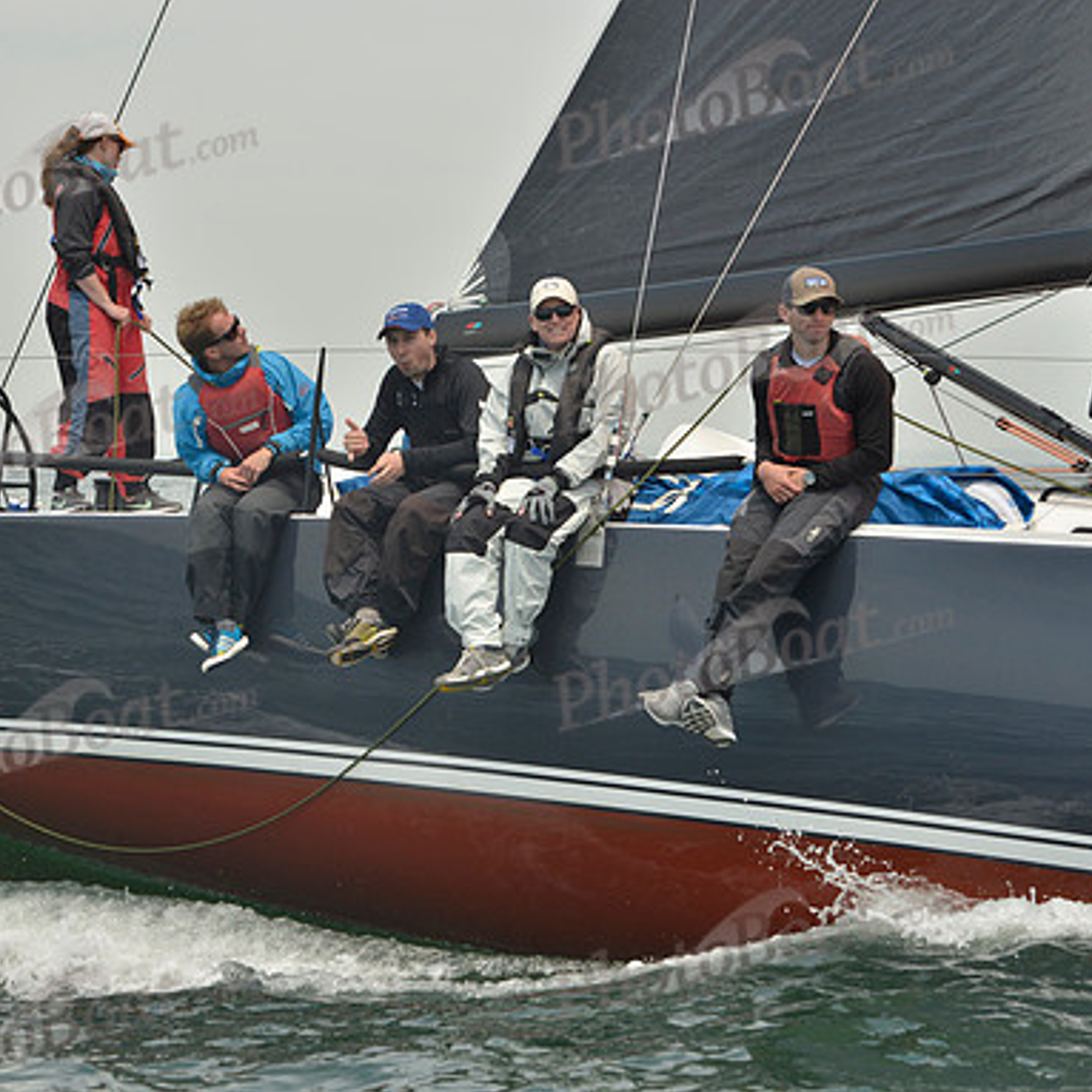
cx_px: 408
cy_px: 549
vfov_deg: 11.1
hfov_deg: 11.1
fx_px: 5603
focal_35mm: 157
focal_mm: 122
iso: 280
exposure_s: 1/1250
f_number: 7.1
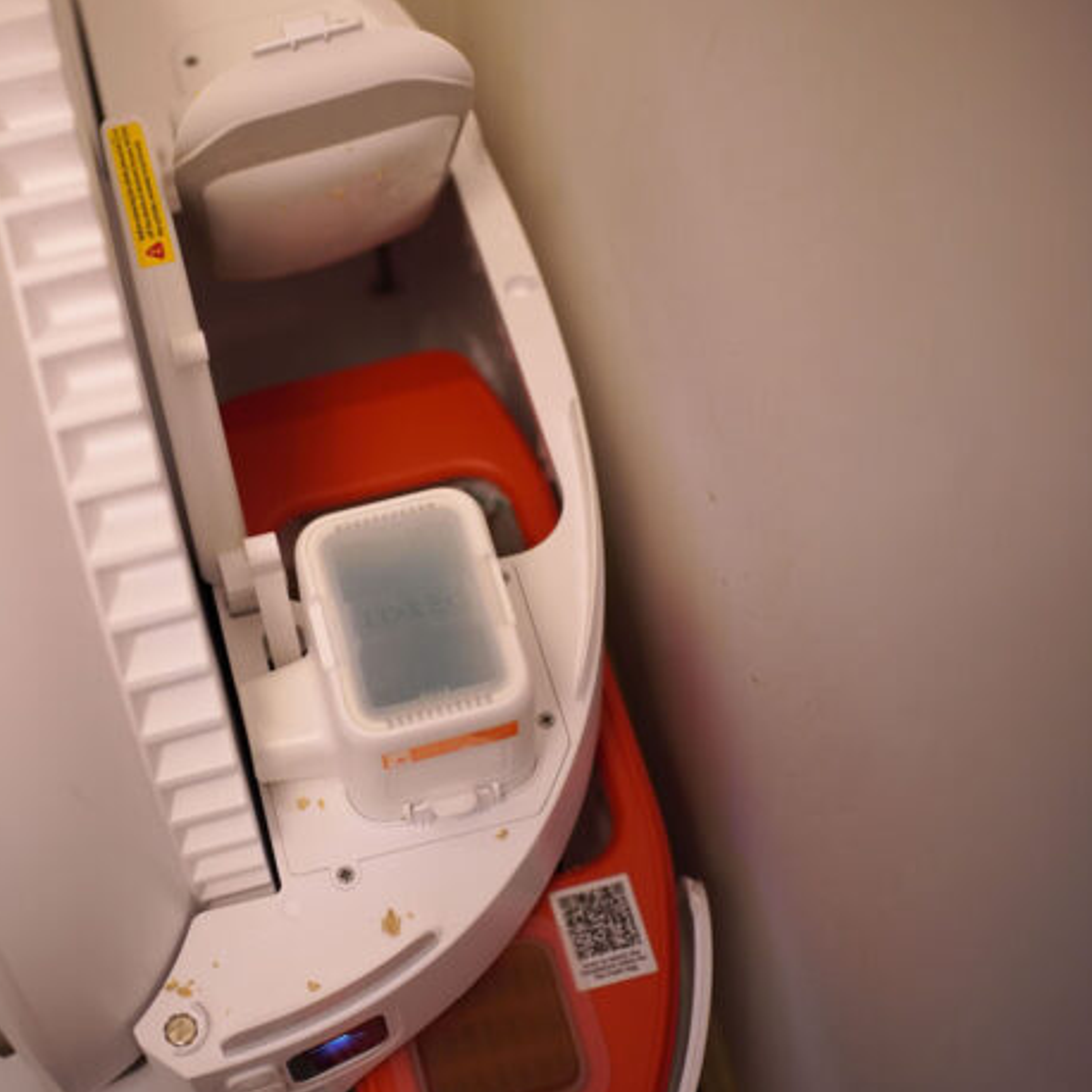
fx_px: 1736
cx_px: 339
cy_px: 551
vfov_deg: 34.9
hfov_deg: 34.5
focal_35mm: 49
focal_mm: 25
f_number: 1.7
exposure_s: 1/40
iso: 160
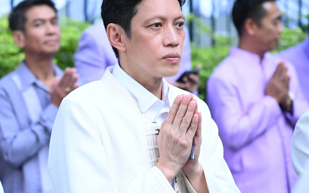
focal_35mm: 157
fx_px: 1322
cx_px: 150
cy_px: 91
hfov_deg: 13.3
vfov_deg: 8.4
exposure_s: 1/2000
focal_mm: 110
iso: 3200
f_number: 4
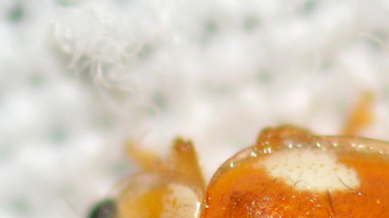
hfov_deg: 5.4
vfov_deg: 3.1
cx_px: 310
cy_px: 324
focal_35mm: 396
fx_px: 4083
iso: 100
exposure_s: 1/200
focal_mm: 100
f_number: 13
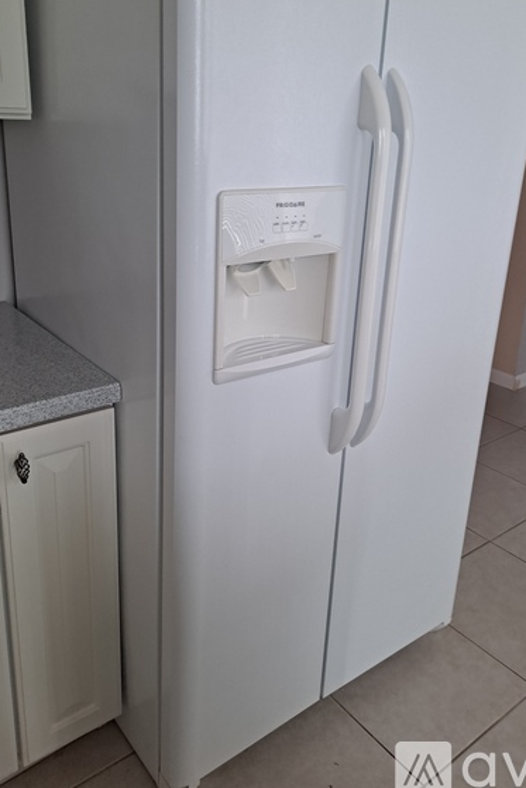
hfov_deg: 42.3
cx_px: 271
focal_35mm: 31
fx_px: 679
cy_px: 328
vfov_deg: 59.9
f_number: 2
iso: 100
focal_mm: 4.6
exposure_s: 1/60
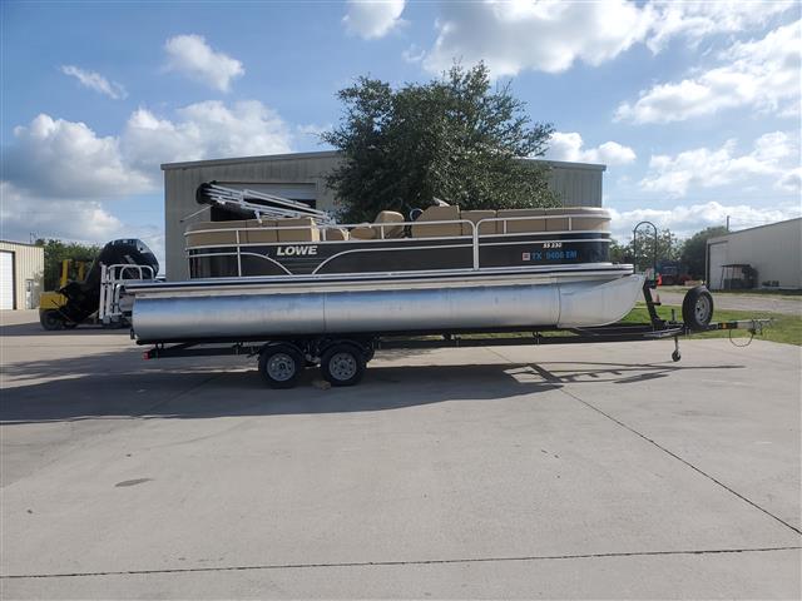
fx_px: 602
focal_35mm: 26
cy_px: 300
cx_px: 401
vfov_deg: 53.1
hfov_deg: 67.3
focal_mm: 4.3
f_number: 2.4
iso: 50
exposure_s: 1/1889
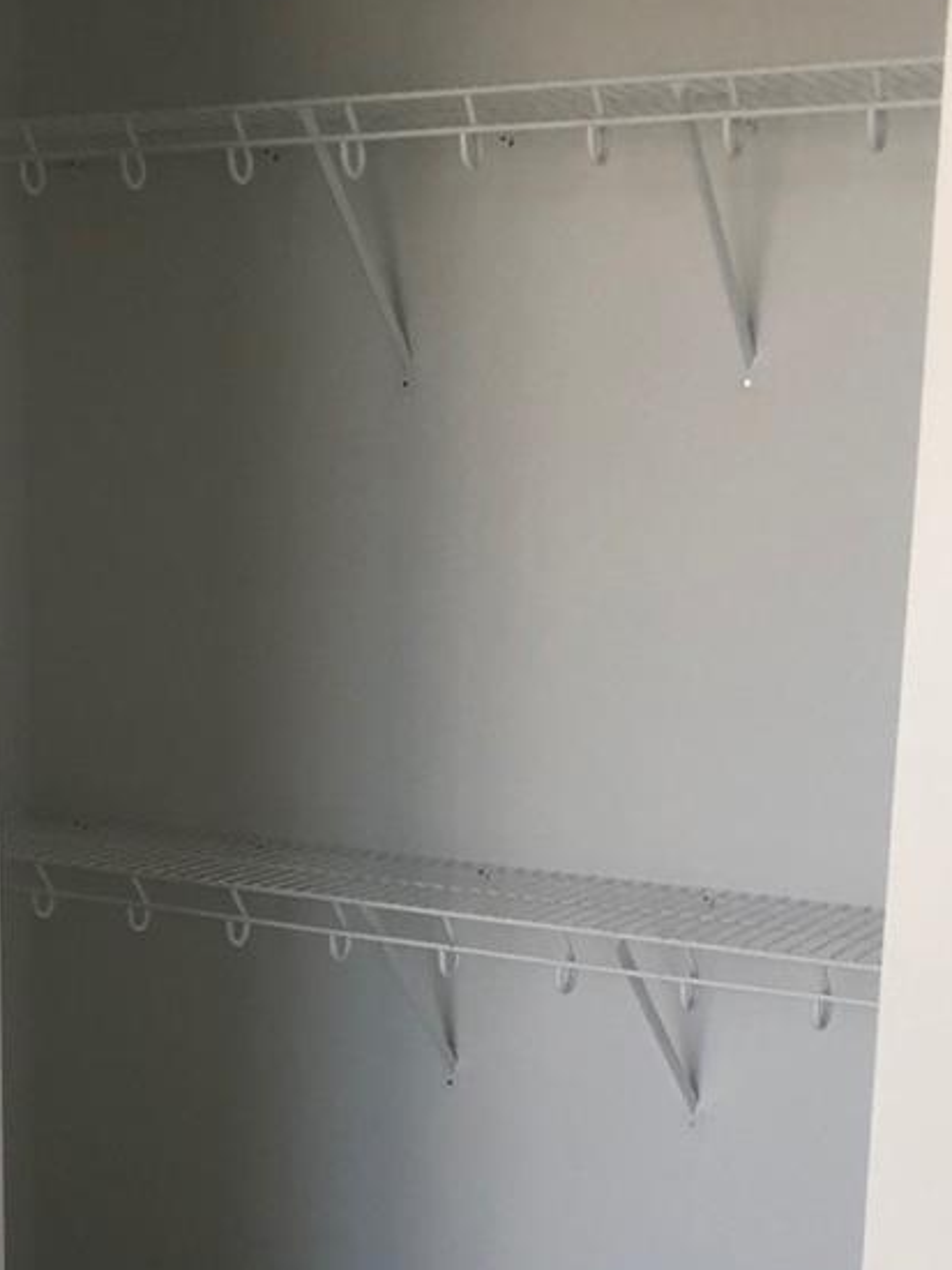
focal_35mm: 61
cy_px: 940
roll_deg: -1.3
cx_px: 334
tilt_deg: -10.3
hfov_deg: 23.9
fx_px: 2238
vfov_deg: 31.2
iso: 40
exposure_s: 1/30
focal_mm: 4
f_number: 1.8
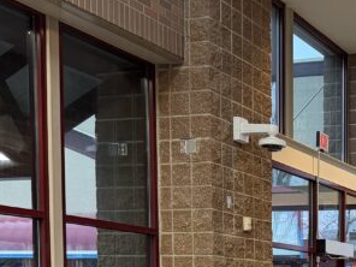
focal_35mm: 83
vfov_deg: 16.6
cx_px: 387
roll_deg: -0.7
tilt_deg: -5.0
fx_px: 854
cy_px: 362
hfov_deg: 22.3
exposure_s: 1/60
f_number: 1.78
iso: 320
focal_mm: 6.76
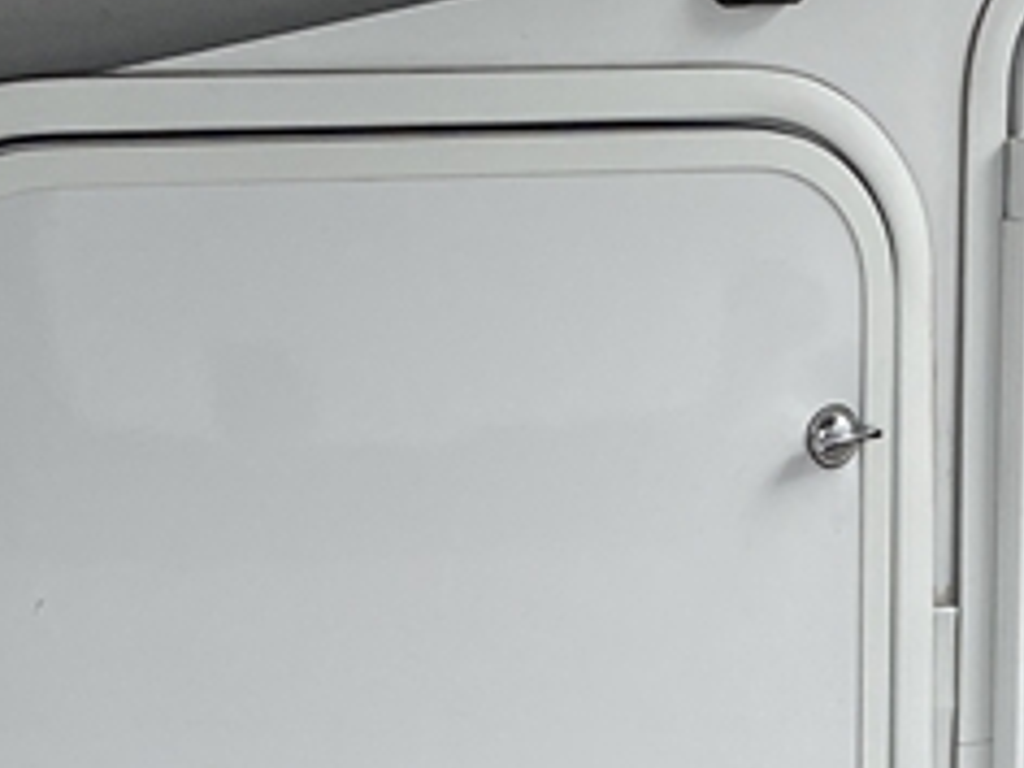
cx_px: 1007
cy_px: 1050
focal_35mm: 132
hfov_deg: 14.7
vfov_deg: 10.9
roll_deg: -1.3
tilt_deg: -17.4
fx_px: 3905
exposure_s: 1/782
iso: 32
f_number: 1.8
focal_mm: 4.25
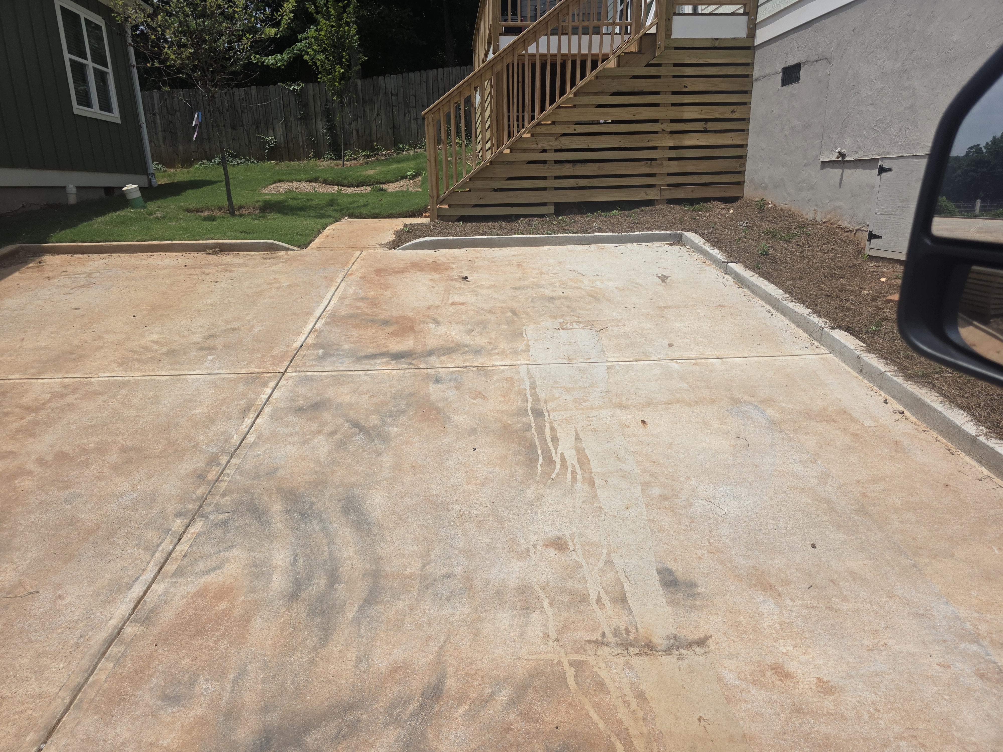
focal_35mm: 23
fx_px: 666
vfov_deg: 58.9
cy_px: 376
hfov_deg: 73.9
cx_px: 502
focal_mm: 6.3
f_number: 1.7
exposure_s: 1/7944
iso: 50
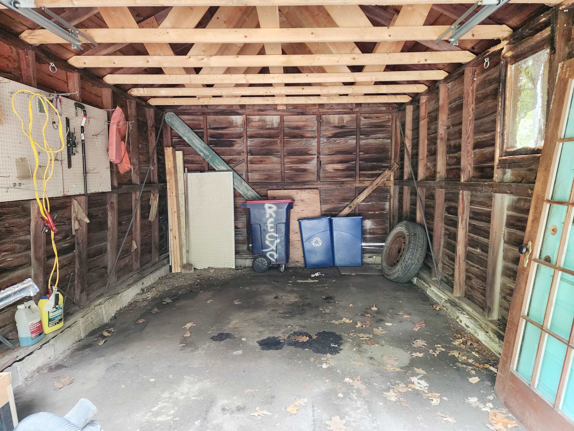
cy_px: 216
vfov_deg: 58.9
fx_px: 381
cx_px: 287
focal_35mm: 23
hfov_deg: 73.9
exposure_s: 1/120
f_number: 1.8
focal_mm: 6.4
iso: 1000
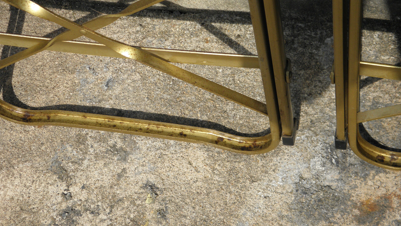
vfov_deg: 18.5
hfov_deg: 32.4
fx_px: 691
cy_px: 89
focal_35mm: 65
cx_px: 201
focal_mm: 10.6
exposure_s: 1/500
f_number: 4.1
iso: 100
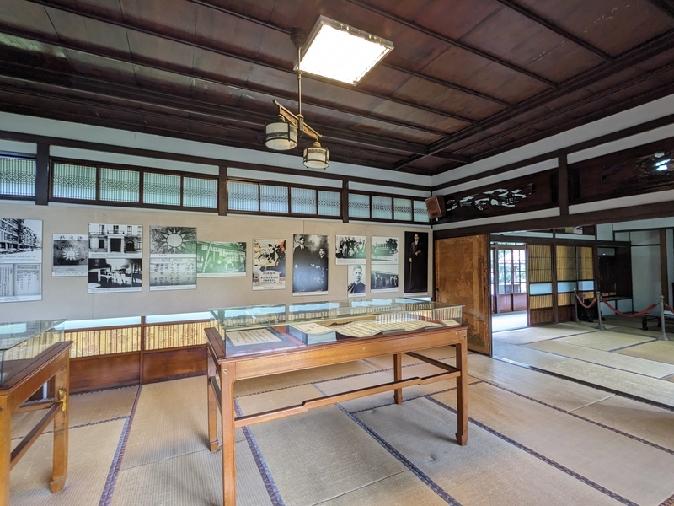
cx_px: 337
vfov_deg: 78.1
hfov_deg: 94.5
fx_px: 312
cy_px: 253
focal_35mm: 16
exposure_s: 1/31.2
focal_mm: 2.22
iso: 97
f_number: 2.2
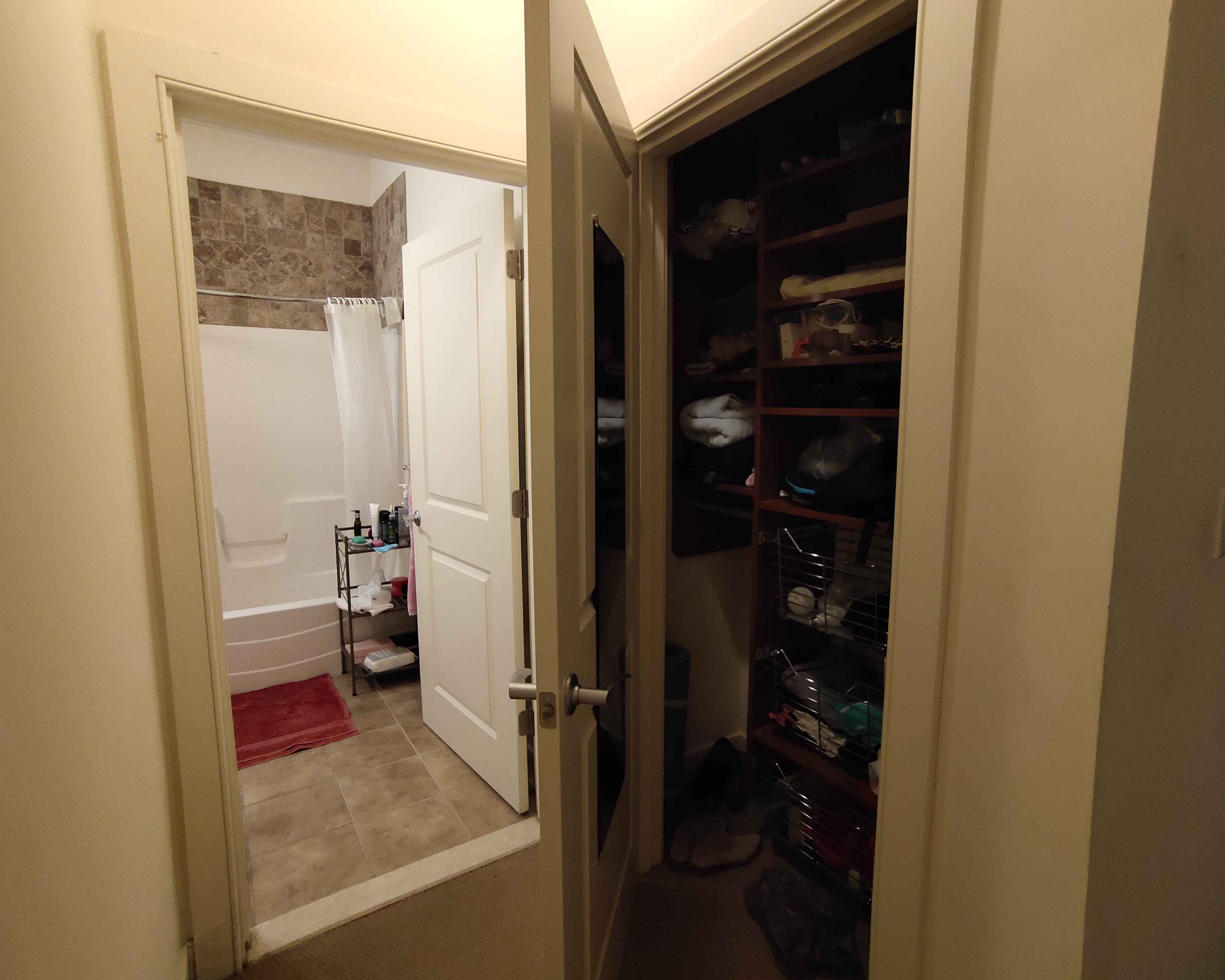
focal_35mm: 17
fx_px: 616
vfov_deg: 77.0
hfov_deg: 89.6
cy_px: 484
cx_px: 624
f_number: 2.2
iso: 501
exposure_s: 1/30
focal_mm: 2.15
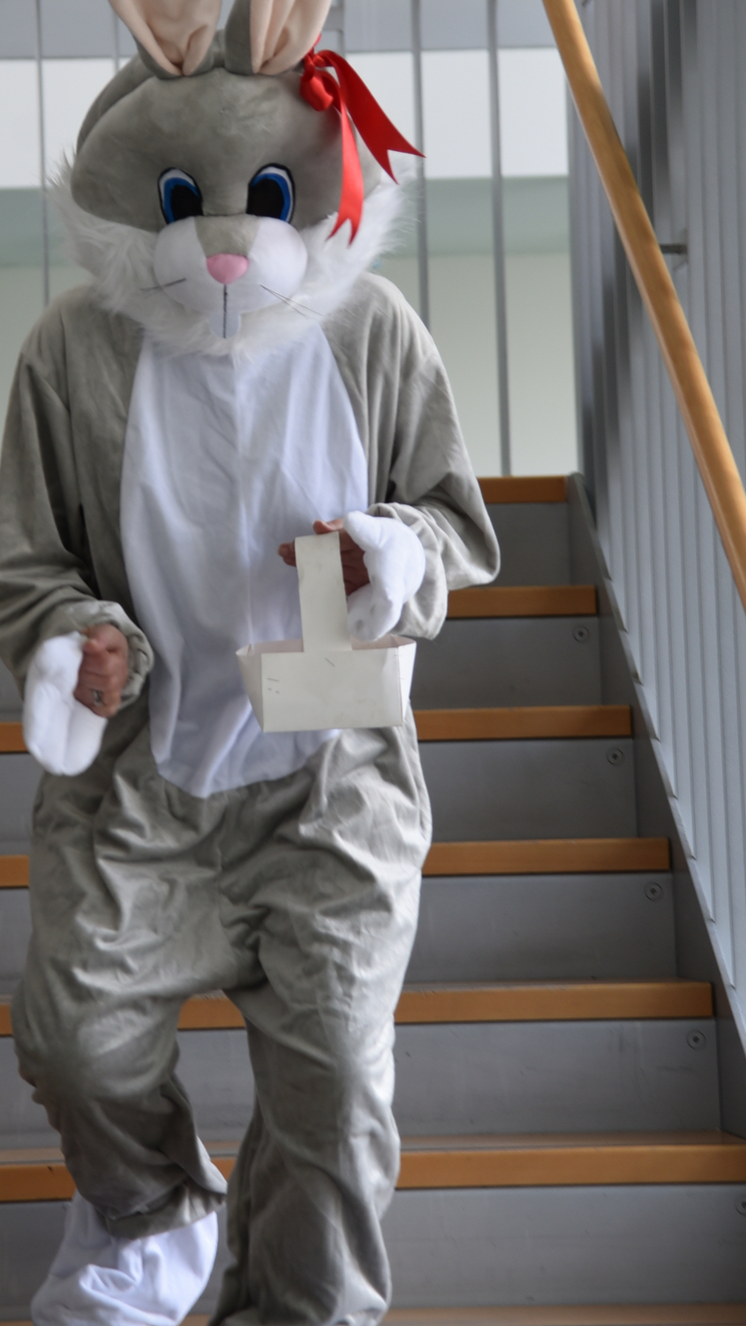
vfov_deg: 13.9
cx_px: 177
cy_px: 468
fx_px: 5415
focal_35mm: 154
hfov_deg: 7.9
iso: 400
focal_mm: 92
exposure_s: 1/80
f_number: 4.5
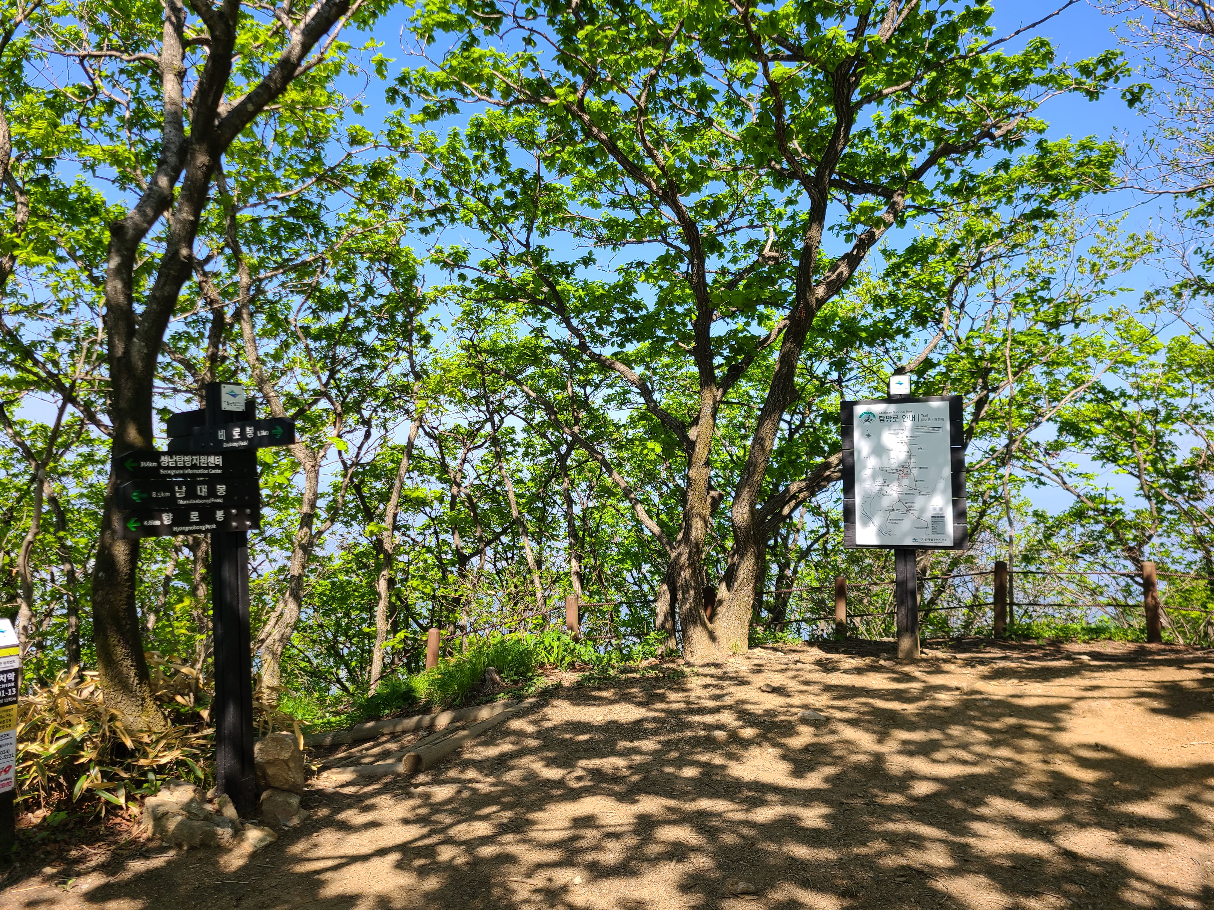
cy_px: 455
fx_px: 912
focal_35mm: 26
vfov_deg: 53.1
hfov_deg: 67.3
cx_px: 607
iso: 40
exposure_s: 1/1093
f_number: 1.8
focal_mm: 5.4
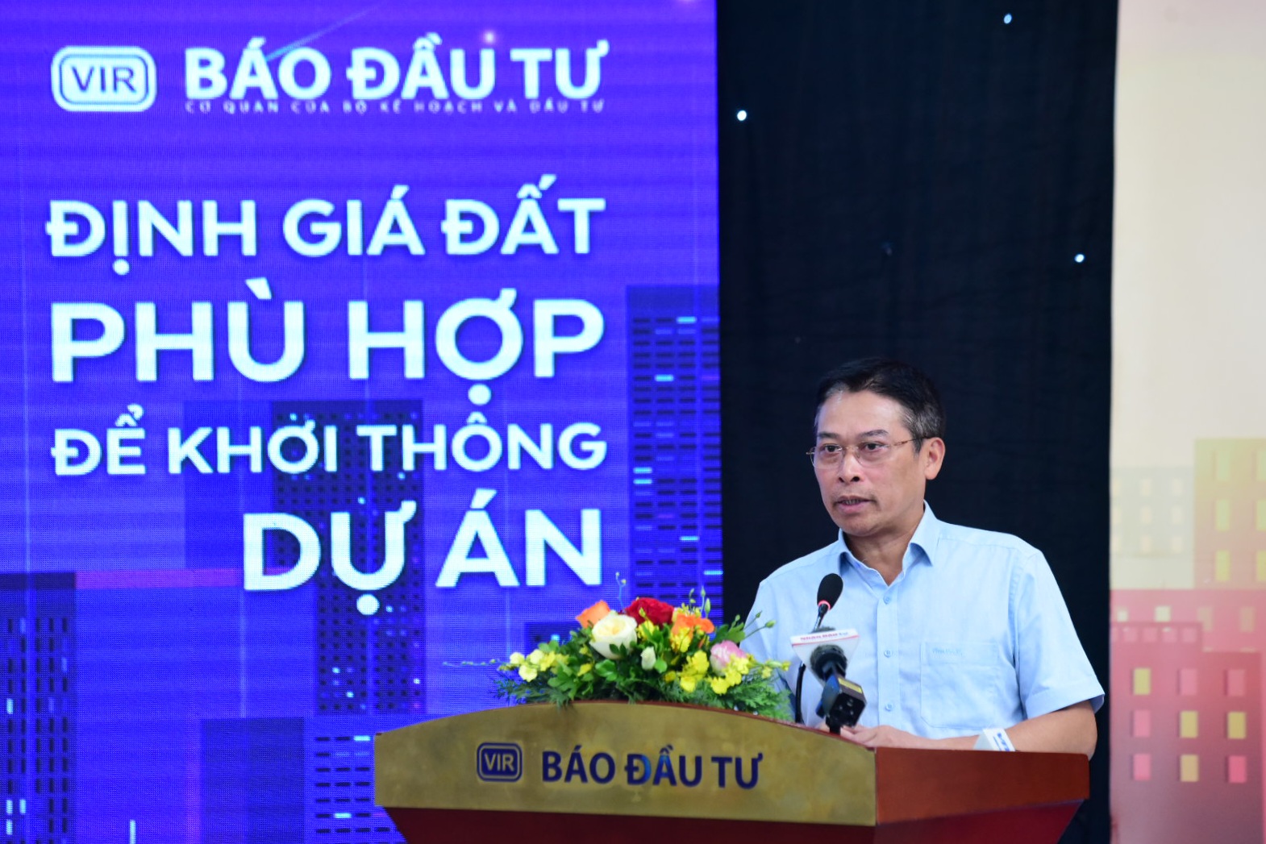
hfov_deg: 12.5
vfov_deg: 8.3
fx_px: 5803
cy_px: 422
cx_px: 633
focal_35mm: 165
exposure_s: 1/200
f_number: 5.6
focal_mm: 165
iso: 3200
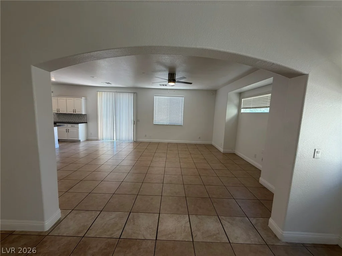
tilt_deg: -5.1
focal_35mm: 14
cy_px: 128
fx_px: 138
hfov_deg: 102.1
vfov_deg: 85.7
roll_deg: -1.8
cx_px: 171
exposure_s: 1/120
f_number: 2.2
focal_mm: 2.22
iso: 125
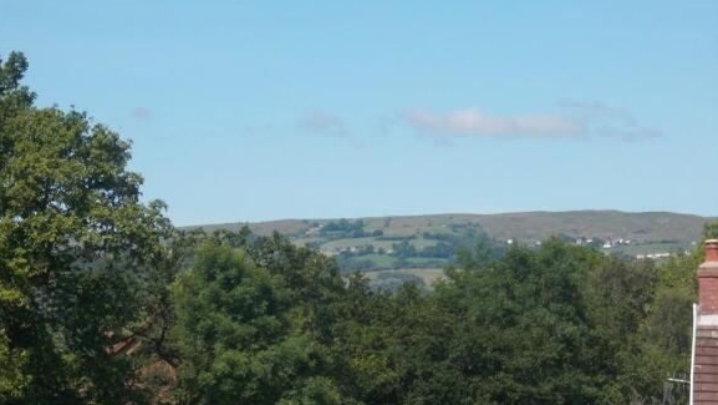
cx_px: 358
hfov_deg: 15.0
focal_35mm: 143
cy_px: 260
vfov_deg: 8.5
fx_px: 2723
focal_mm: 23
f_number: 6.5
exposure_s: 1/200
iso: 80
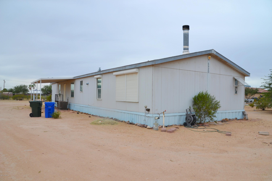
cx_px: 136
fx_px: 204
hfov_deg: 67.4
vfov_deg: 47.9
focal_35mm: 27
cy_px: 90
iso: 100
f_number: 8
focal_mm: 18
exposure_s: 1/250
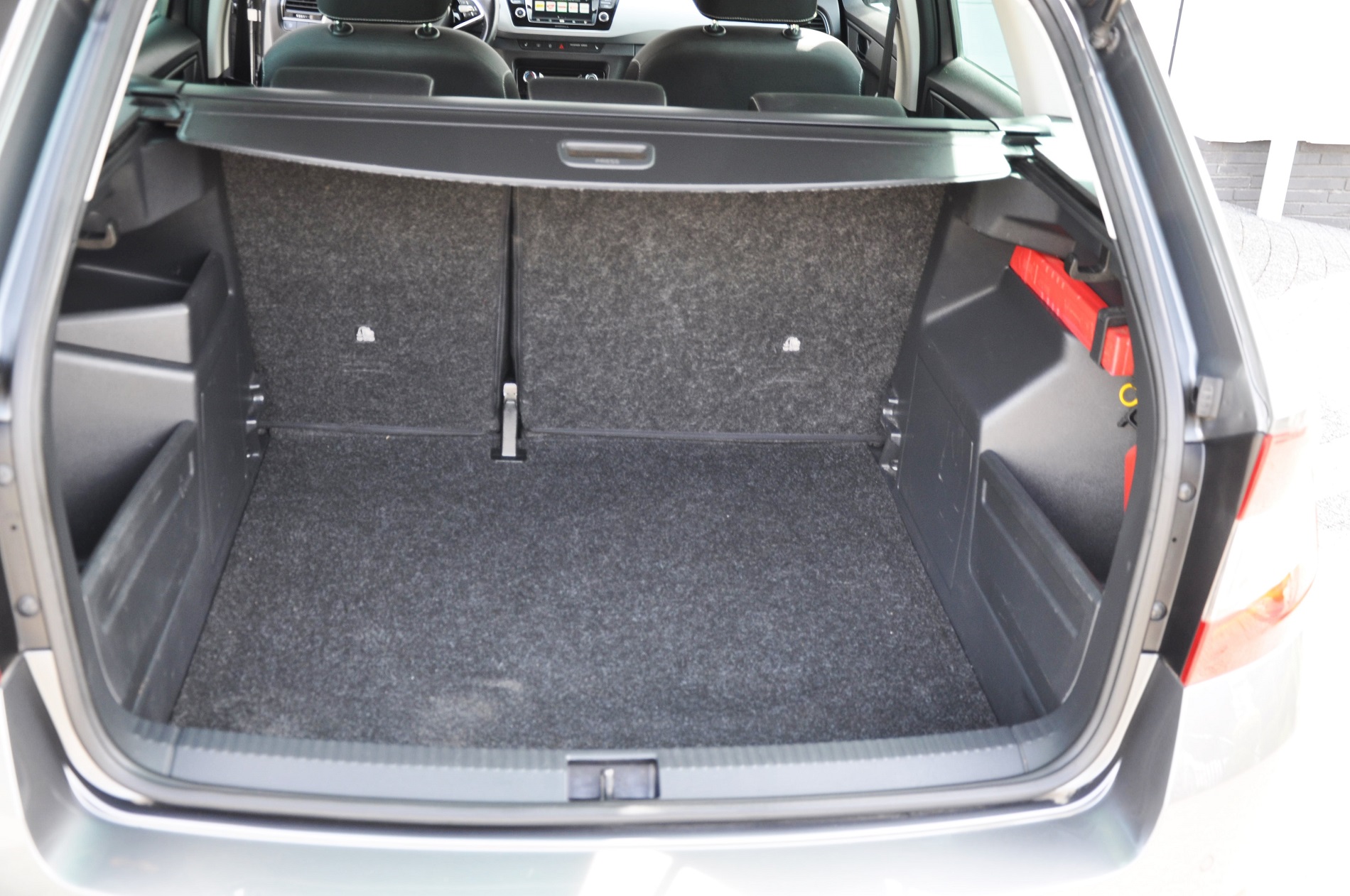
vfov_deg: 34.1
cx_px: 675
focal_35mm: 39
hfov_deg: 49.6
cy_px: 448
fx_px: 1460
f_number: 4
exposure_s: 1/60
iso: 250
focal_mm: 26
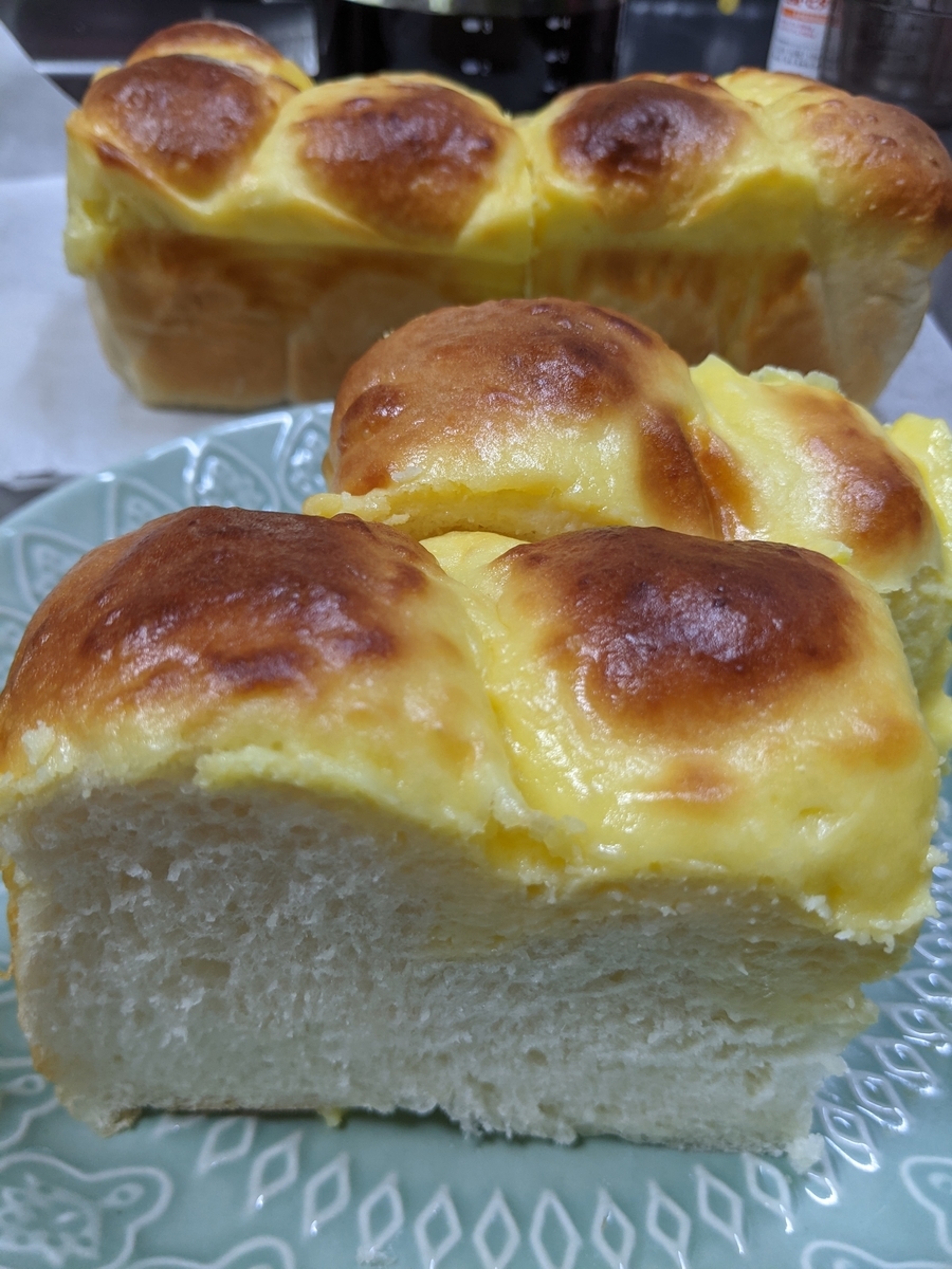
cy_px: 634
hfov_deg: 51.4
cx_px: 476
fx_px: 990
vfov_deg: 65.3
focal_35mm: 27
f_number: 1.8
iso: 62
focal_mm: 4.44
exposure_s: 1/33.3
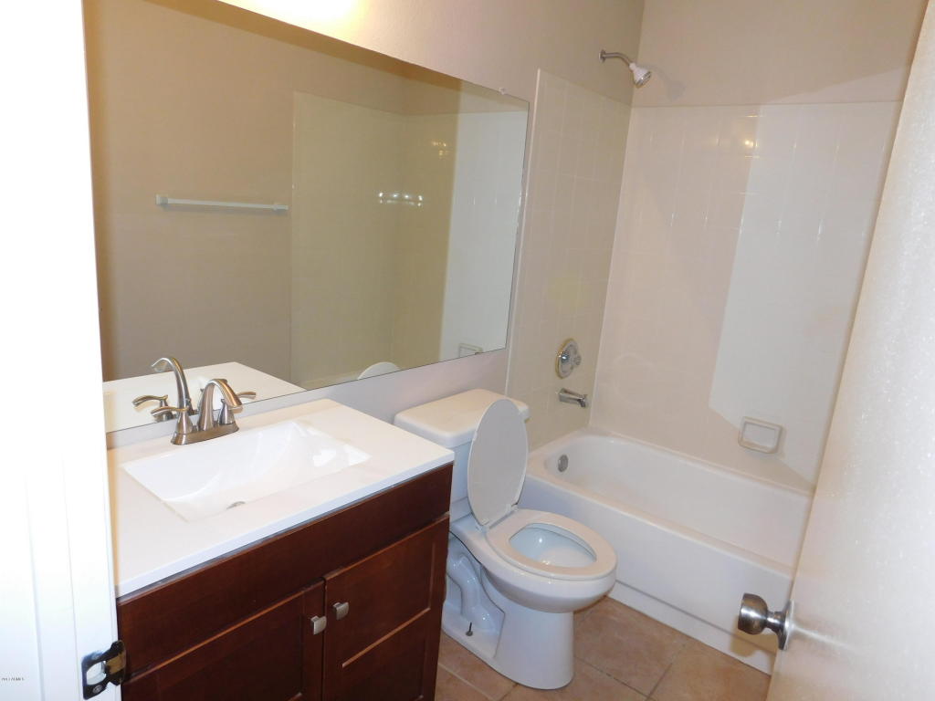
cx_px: 468
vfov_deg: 58.9
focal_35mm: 23
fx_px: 621
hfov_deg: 73.9
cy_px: 350
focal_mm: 4
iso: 200
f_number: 3
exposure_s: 1/30
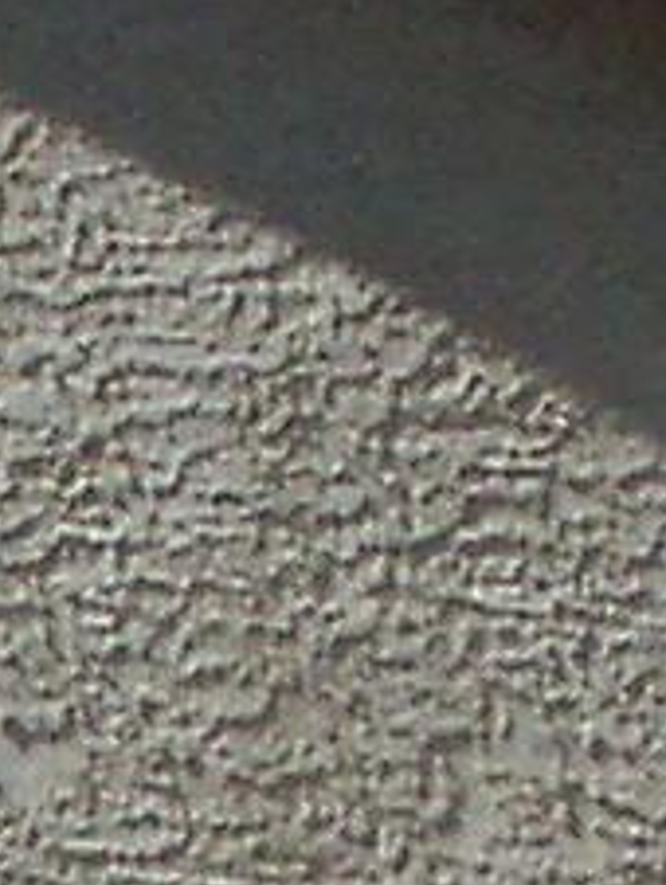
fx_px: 9320
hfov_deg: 4.1
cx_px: -556
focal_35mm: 364
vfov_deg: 5.3
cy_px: 1840
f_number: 9.5
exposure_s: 1/250
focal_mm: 7.5
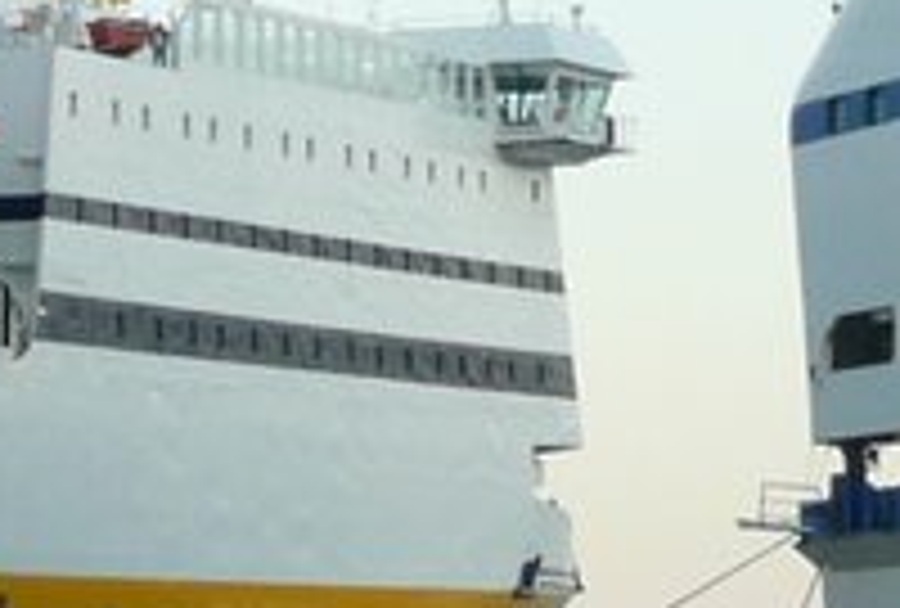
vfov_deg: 5.3
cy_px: -169
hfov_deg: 7.9
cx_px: 230
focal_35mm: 258
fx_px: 6474
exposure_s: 1/125
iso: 100
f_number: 4
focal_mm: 7
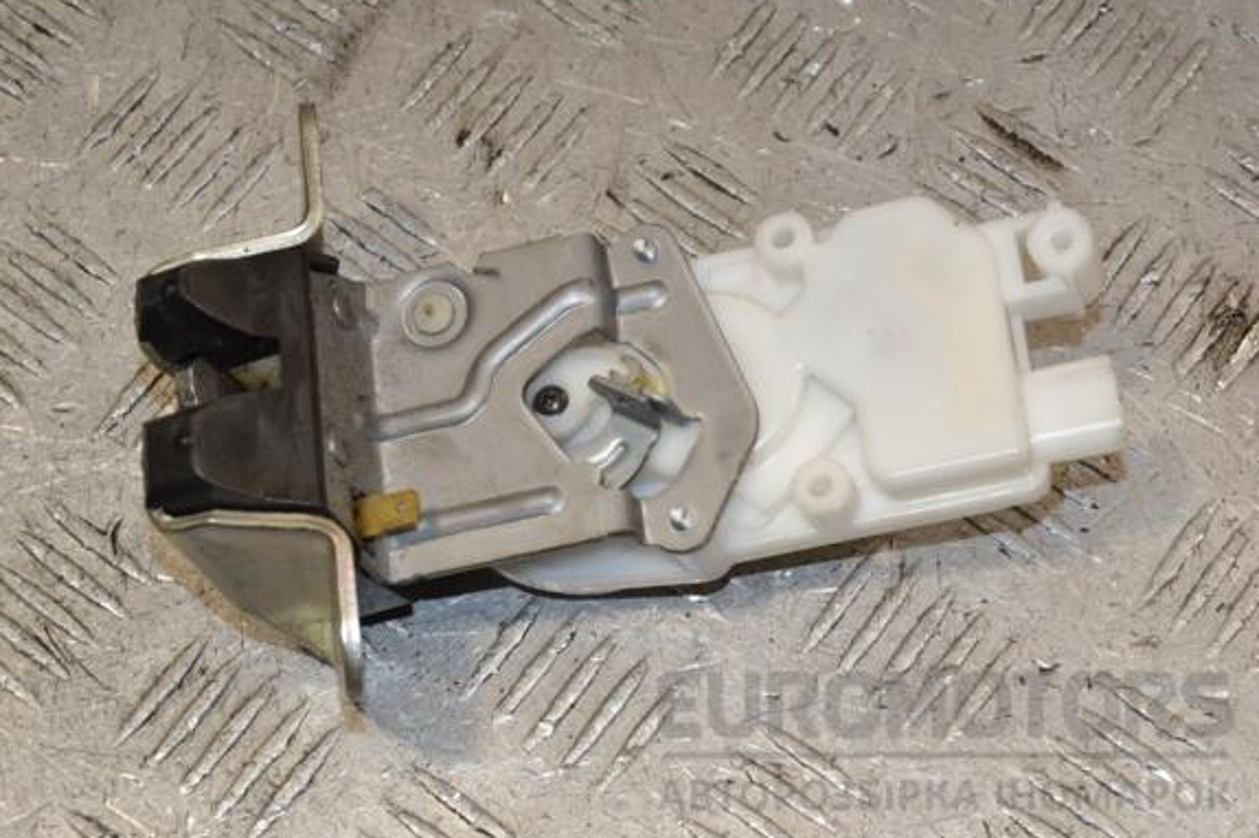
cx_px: 616
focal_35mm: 91
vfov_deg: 15.0
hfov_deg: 22.4
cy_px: 412
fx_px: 3181
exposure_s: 1/200
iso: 800
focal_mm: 58
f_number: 9
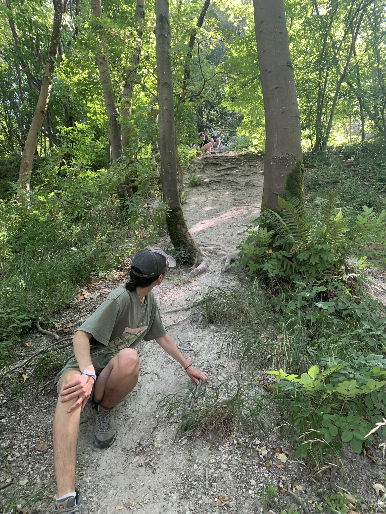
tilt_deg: +13.6
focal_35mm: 26
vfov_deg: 67.3
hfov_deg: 53.1
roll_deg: +0.5
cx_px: 193
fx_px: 387
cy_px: 257
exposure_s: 1/121
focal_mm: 4.25
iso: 80
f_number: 1.8
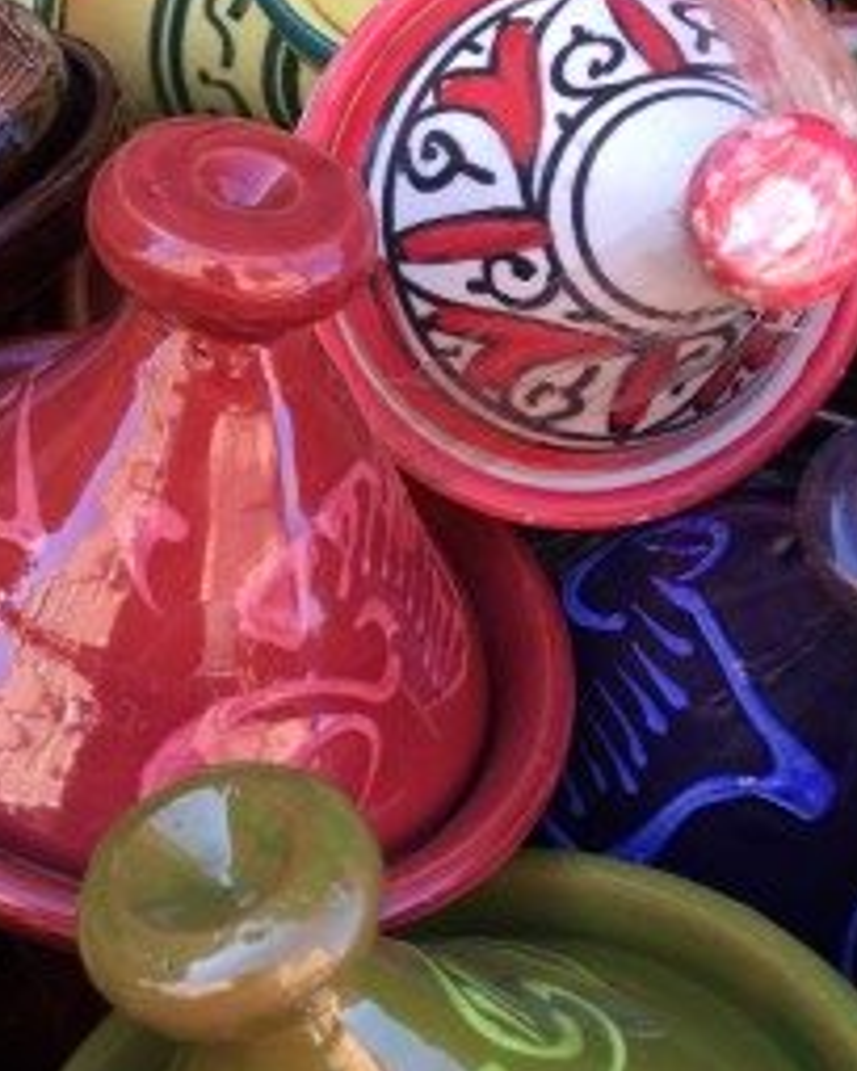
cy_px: 407
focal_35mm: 71
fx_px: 2251
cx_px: -92
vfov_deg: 26.7
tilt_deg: -47.5
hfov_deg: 20.5
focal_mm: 4.15
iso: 32
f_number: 2.2
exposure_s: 1/100
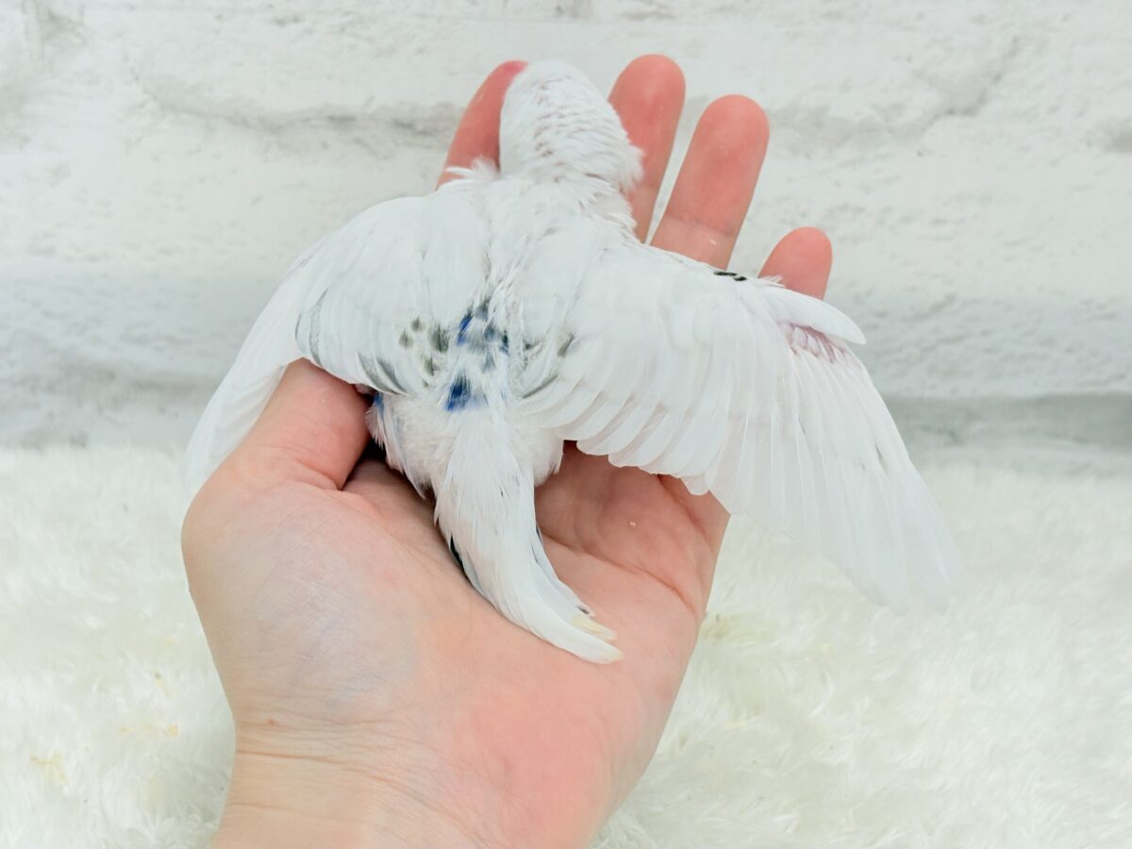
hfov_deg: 36.8
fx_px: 1700
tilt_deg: -27.1
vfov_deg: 28.0
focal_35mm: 52
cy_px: 424
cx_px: 566
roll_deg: -0.9
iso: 50
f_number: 1.6
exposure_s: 1/100
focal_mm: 5.96
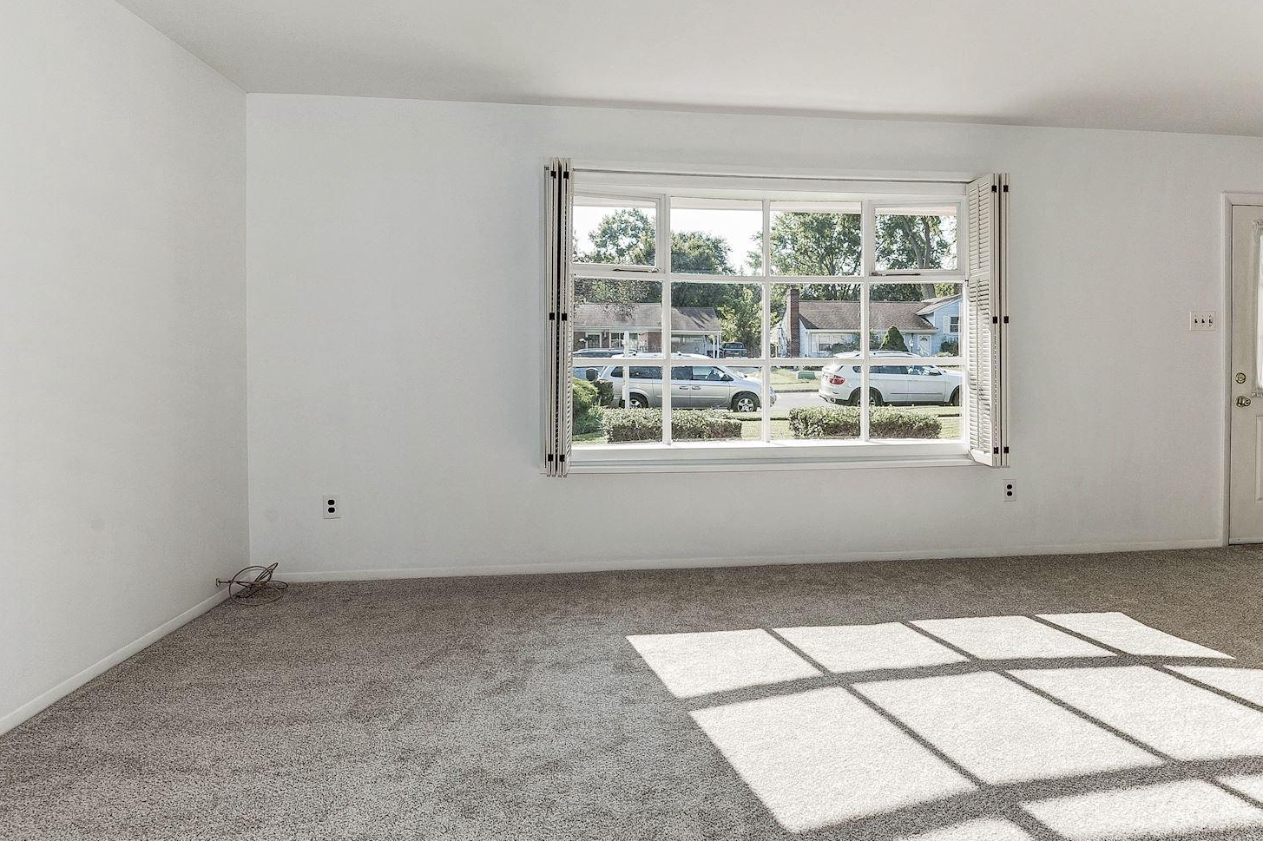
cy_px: 378
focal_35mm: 22
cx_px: 747
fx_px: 772
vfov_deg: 57.1
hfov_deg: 77.8
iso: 200
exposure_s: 1/160
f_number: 8
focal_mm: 16
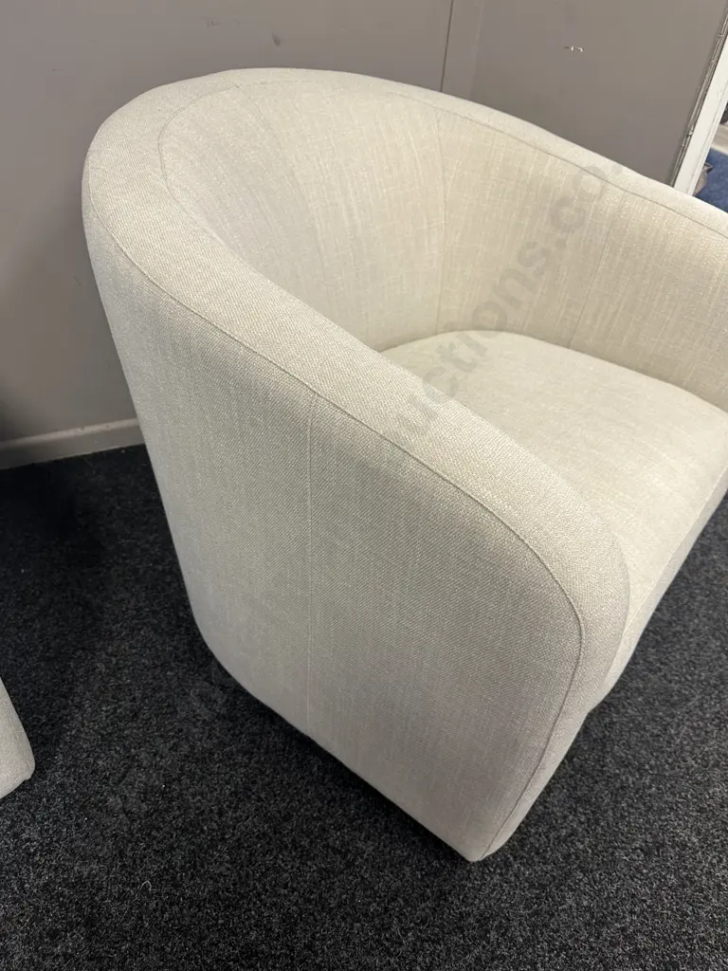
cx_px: 364
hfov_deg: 56.8
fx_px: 673
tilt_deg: -41.8
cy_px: 486
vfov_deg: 71.6
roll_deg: -4.9
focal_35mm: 24
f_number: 1.78
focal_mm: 6.86
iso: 160
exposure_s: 1/50
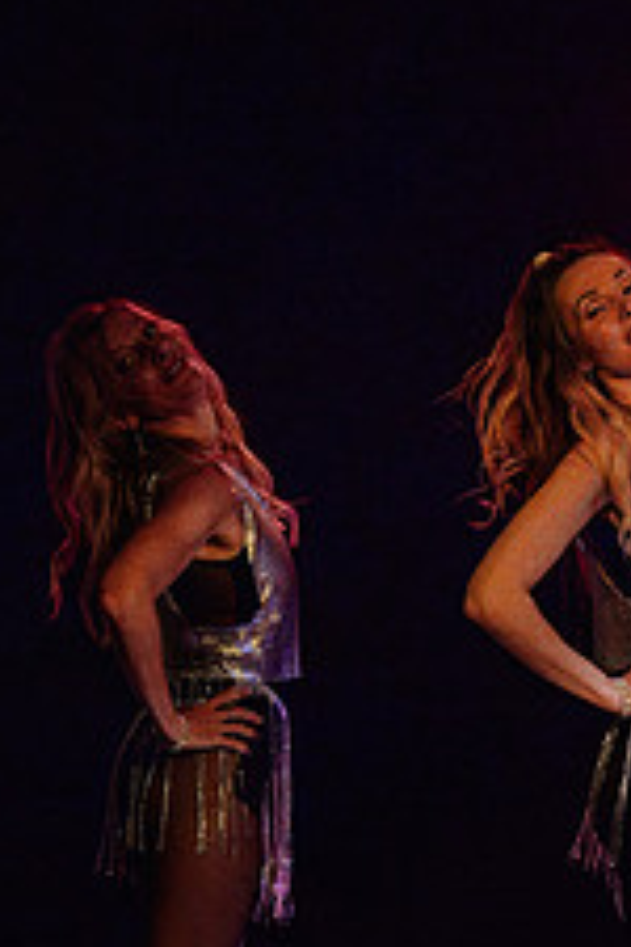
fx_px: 9885
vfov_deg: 5.5
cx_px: 1030
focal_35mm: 376
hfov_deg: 3.6
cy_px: 641
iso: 1600
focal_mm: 112
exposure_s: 1/200
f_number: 2.8
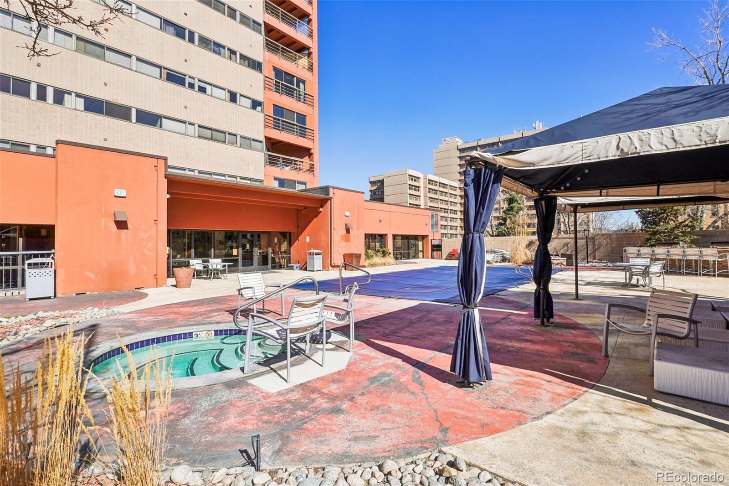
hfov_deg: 95.0
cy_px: 243
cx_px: 364
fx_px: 334
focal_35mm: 16
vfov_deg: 72.0
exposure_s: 1/350
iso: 100
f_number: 8
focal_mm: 11
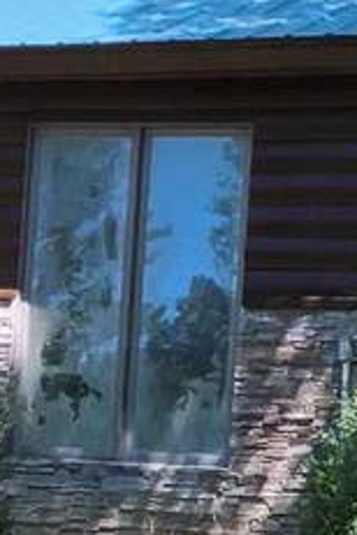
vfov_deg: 11.0
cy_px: 331
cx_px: 491
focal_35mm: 187
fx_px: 2781
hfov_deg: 7.3
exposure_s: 1/1001
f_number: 2
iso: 32
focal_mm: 2.87
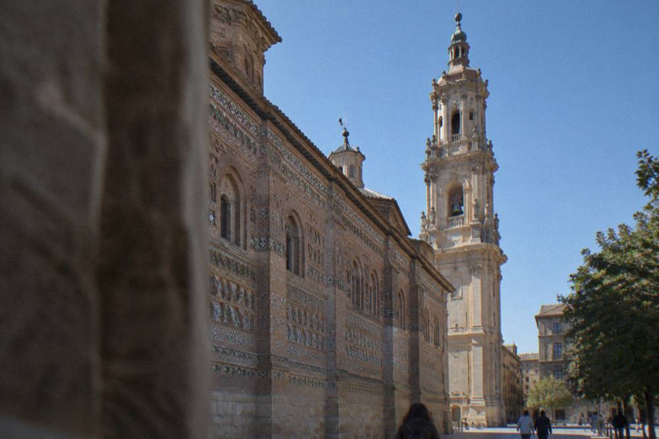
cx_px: 330
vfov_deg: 27.5
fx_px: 897
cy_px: 220
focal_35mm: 49
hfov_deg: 40.4
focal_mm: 49
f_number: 5.6
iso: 640
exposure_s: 1/500
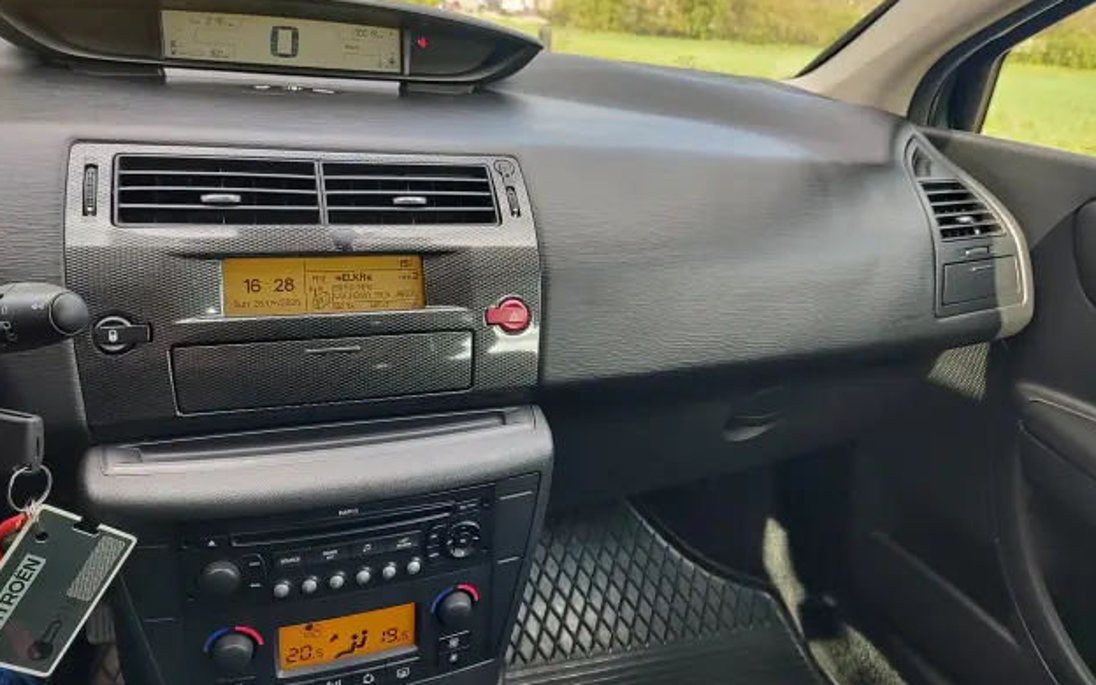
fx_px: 747
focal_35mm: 25
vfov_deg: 49.3
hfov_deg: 72.5
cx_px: 537
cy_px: 335
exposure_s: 1/182
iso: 100
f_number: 1.8
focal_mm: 5.56
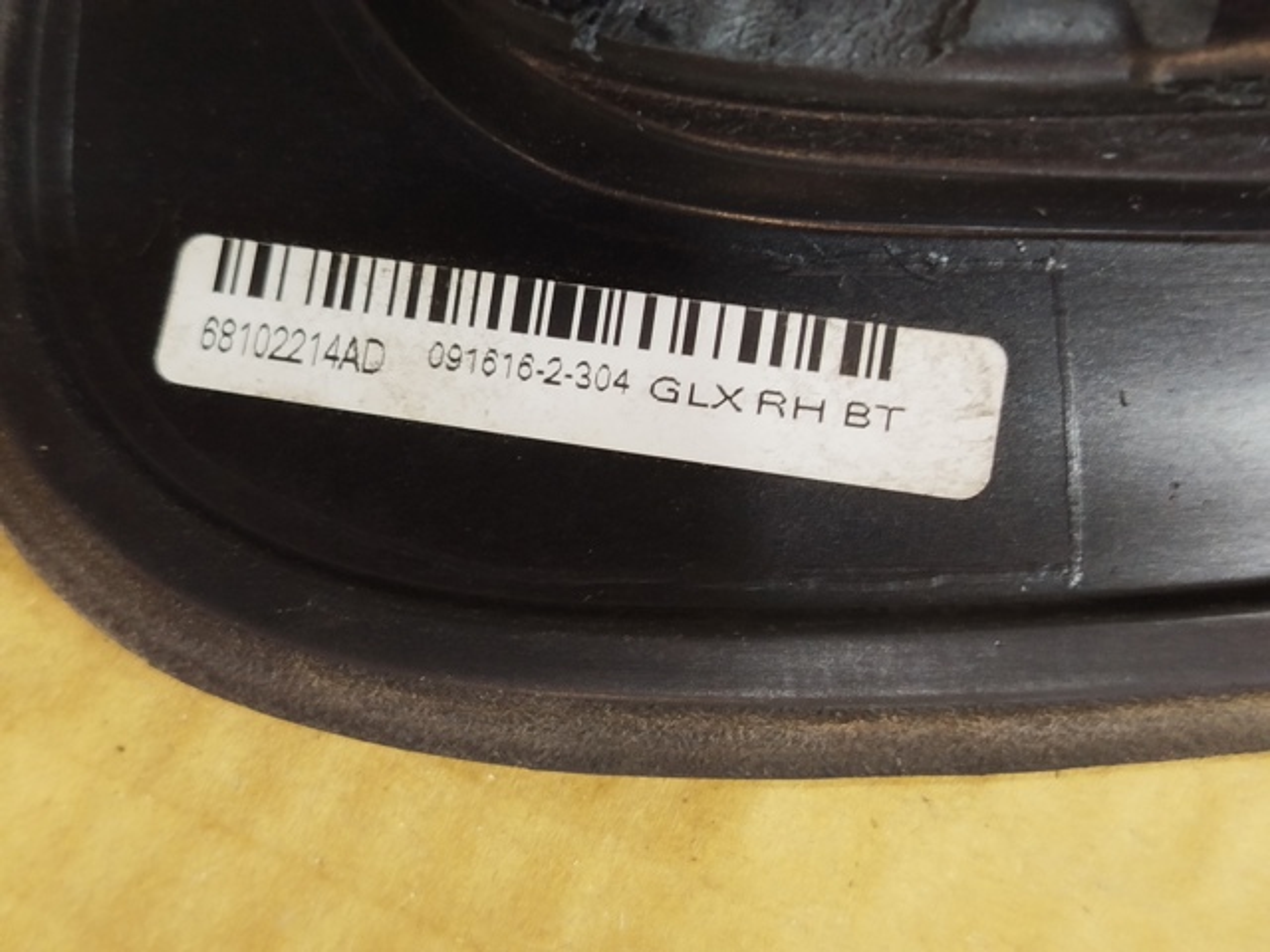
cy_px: 476
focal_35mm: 48
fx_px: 1761
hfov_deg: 39.7
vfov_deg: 30.3
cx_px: 635
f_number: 1.7
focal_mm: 5.31
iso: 320
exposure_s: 1/33
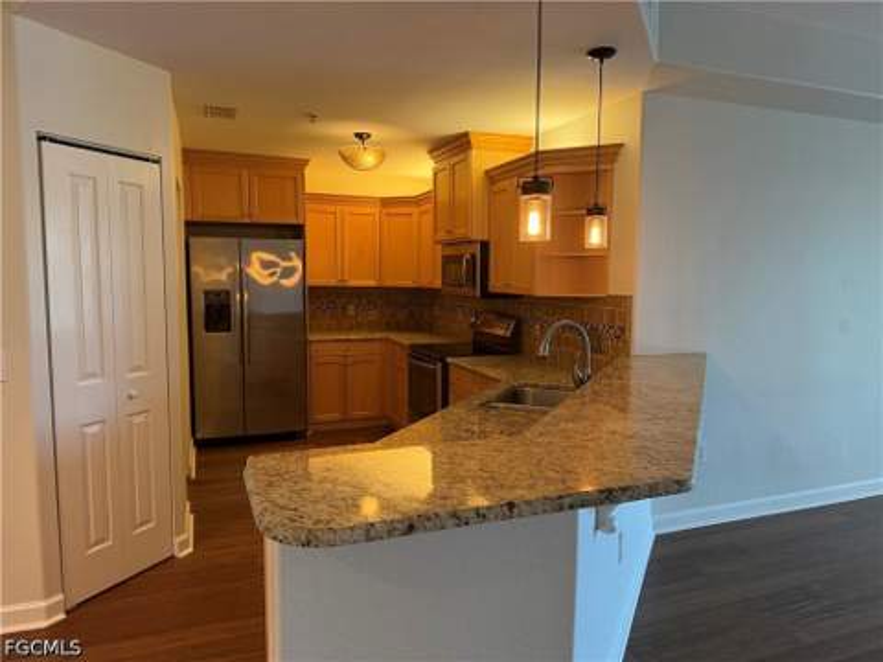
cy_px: 331
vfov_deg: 56.8
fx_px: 612
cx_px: 442
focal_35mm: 24
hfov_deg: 71.6
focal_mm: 6.76
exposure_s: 1/60
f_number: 1.78
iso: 200
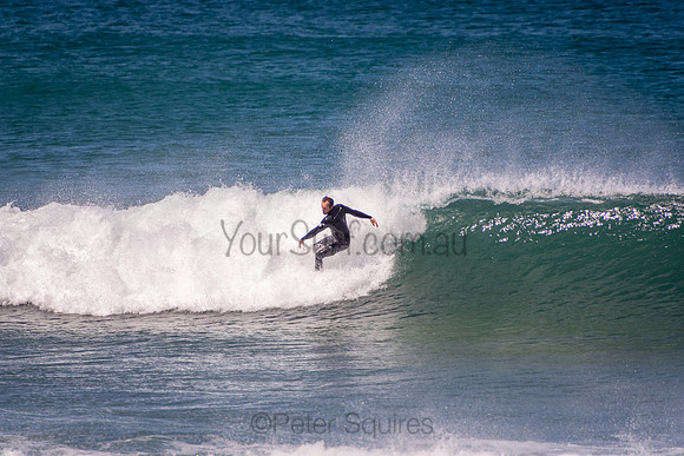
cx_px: 342
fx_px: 11402
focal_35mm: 600
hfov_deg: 3.4
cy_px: 228
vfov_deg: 2.3
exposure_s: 1/1250
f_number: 5.6
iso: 180
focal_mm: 400
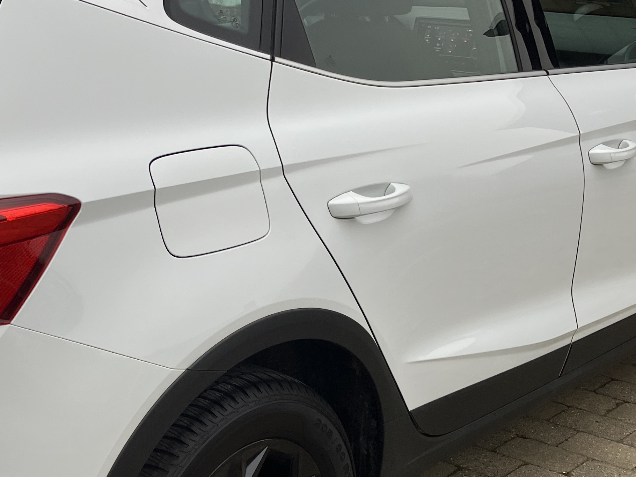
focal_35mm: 62
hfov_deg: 31.0
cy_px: 288
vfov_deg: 23.6
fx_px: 1139
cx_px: 219
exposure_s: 1/225
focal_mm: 3.99
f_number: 1.8
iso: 25
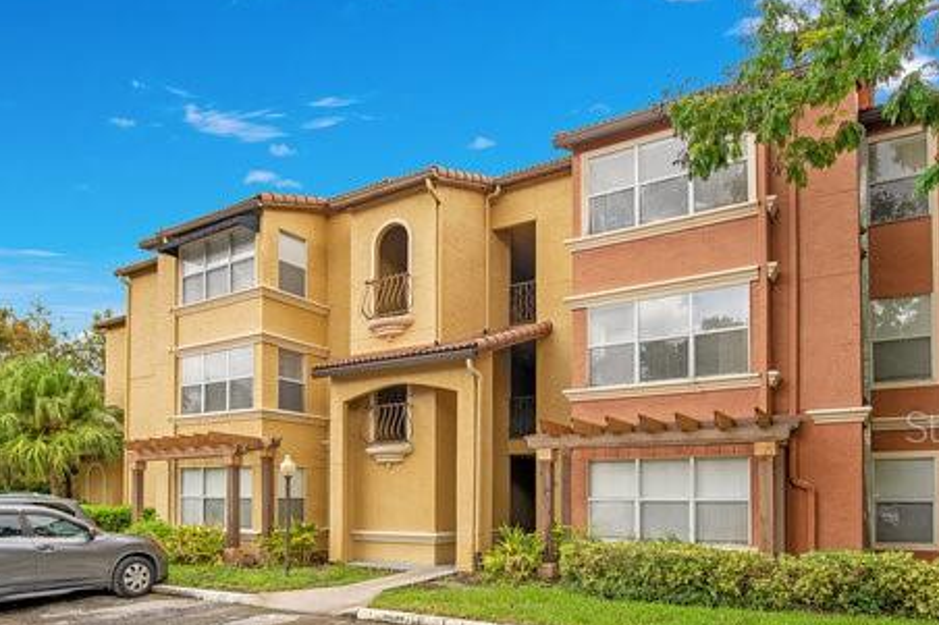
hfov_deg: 75.9
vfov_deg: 53.8
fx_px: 600
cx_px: 426
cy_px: 427
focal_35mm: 23
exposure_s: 1/100
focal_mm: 16
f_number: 5.6
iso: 100
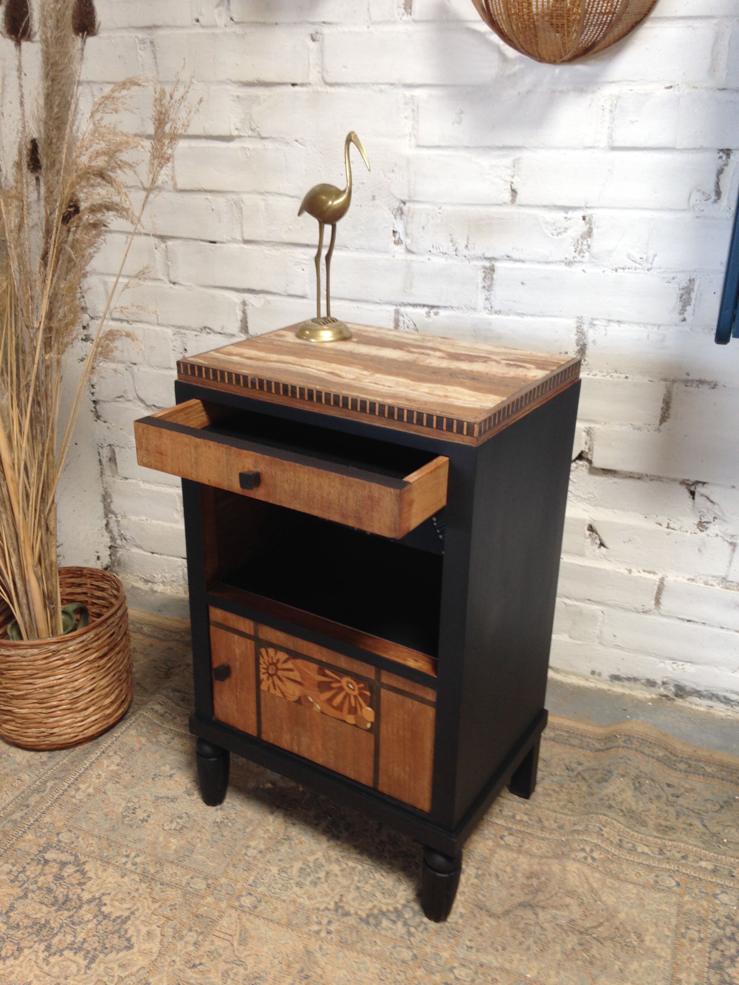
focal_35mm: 33
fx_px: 939
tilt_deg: -24.0
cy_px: 492
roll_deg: -1.2
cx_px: 370
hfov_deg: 42.9
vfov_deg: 55.4
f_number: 2.4
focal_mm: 4.12
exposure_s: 1/20
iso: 50
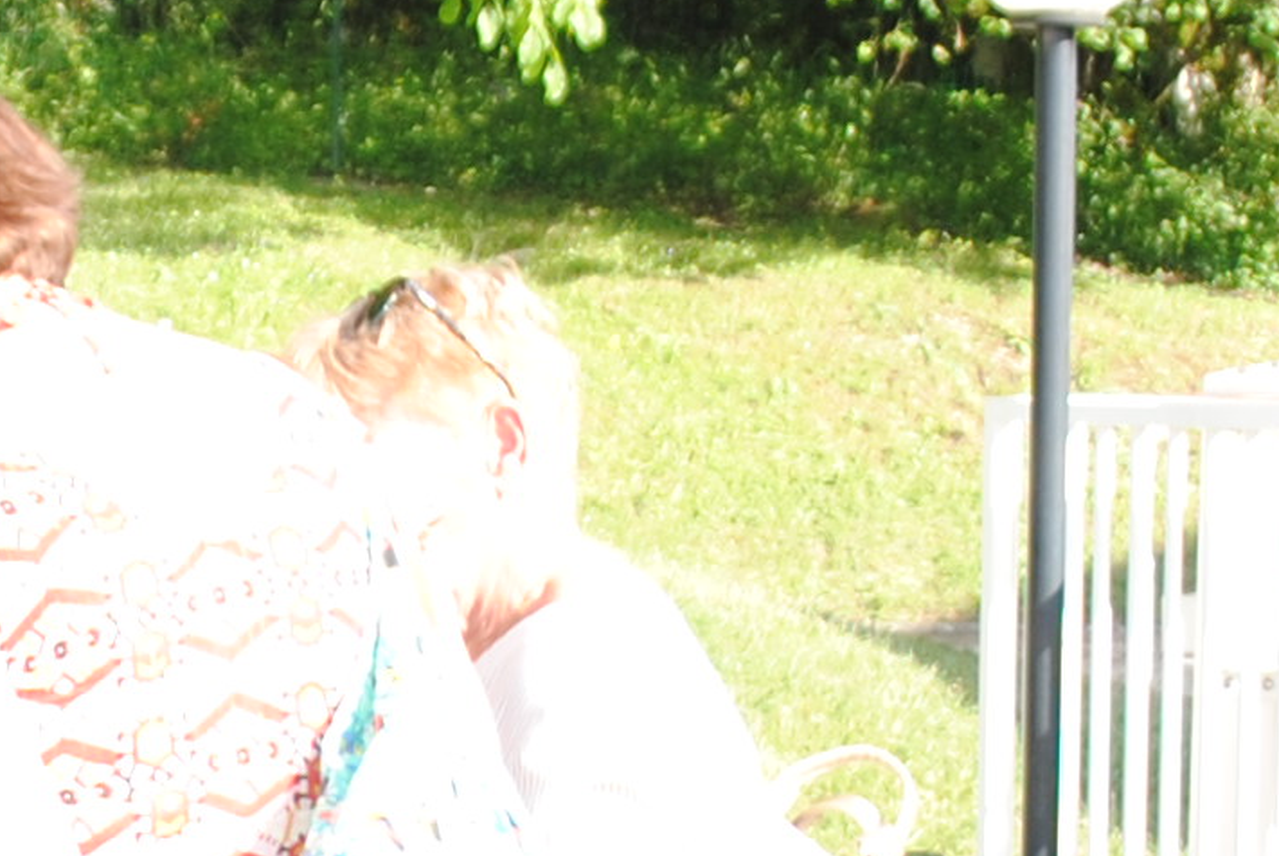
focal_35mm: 147
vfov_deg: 9.4
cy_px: 608
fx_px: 5229
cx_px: 92
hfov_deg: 13.8
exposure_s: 1/200
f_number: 10
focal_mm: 18
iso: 100
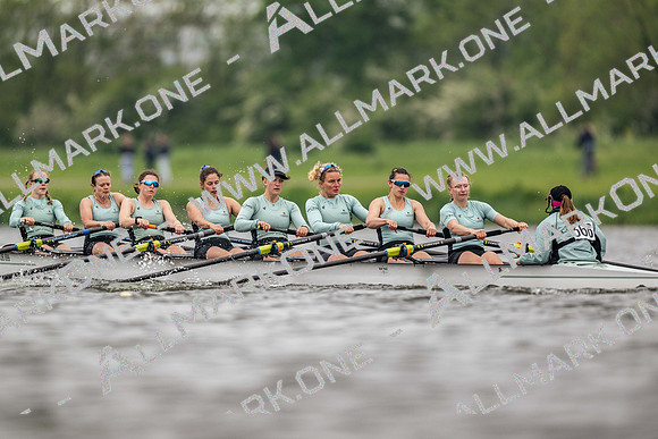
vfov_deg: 2.3
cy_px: 220
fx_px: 10969
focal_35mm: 600
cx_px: 329
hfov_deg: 3.4
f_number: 4
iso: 640
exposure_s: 1/2000
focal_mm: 600
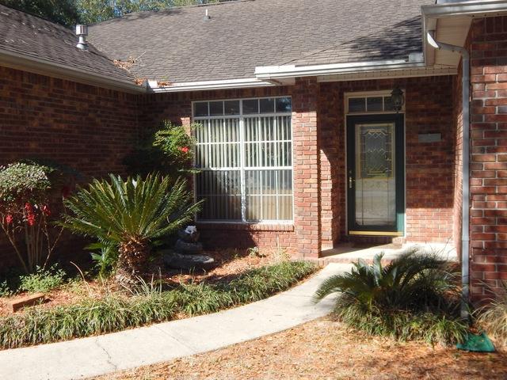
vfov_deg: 37.7
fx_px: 557
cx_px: 254
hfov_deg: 49.0
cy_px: 190
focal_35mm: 38
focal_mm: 6.8
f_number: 3.4
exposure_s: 1/640
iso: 125
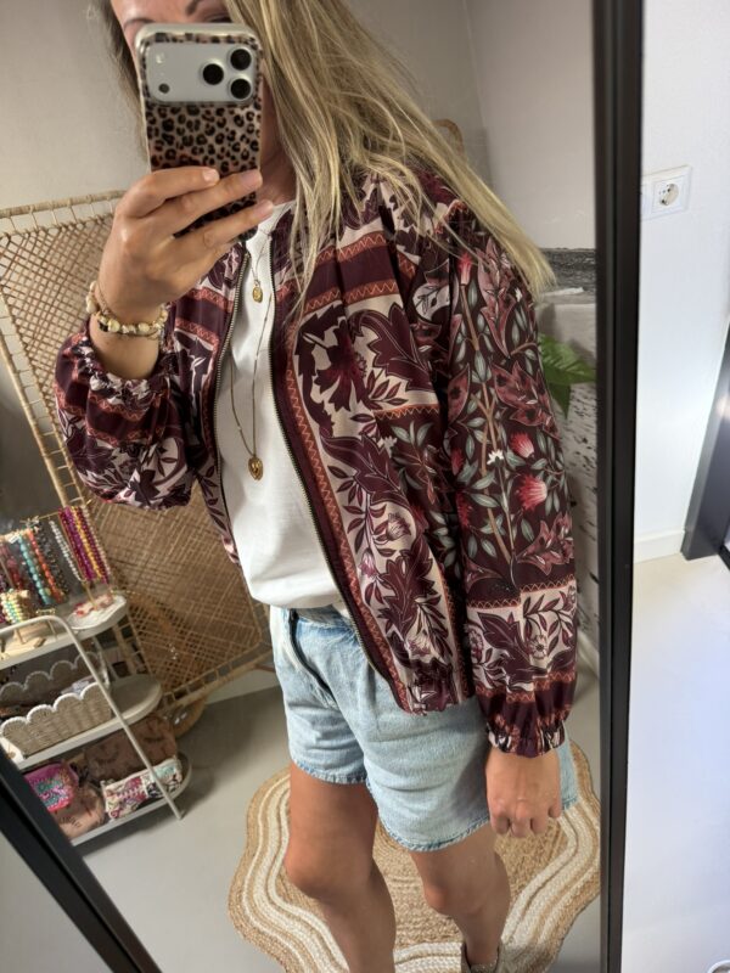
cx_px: 365
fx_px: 675
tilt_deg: -42.5
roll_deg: +10.8
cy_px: 486
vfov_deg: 71.6
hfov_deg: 56.8
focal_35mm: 24
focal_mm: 6.76
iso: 200
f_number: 1.78
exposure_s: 1/63
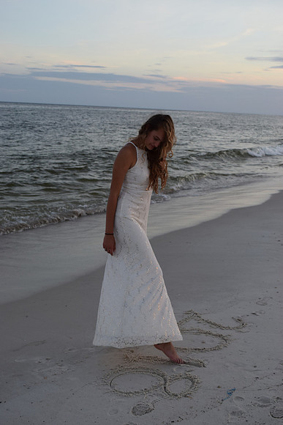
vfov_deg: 45.0
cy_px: 212
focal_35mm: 44
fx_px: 513
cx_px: 142
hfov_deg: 30.9
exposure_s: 1/125
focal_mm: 29
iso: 400
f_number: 5.6
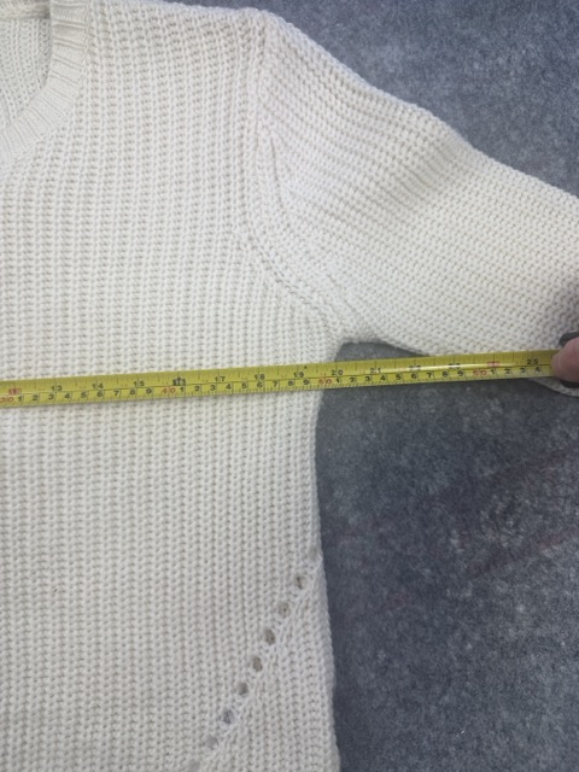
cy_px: 386
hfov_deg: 56.8
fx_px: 535
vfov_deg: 71.6
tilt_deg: -61.6
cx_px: 290
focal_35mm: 24
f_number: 1.78
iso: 64
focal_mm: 6.76
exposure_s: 1/258
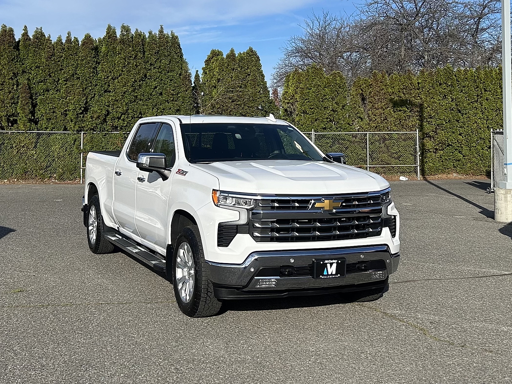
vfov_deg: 53.1
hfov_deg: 67.3
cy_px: 192
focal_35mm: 26
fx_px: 385
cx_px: 256
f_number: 1.5
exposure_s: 1/5076
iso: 50
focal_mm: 5.7
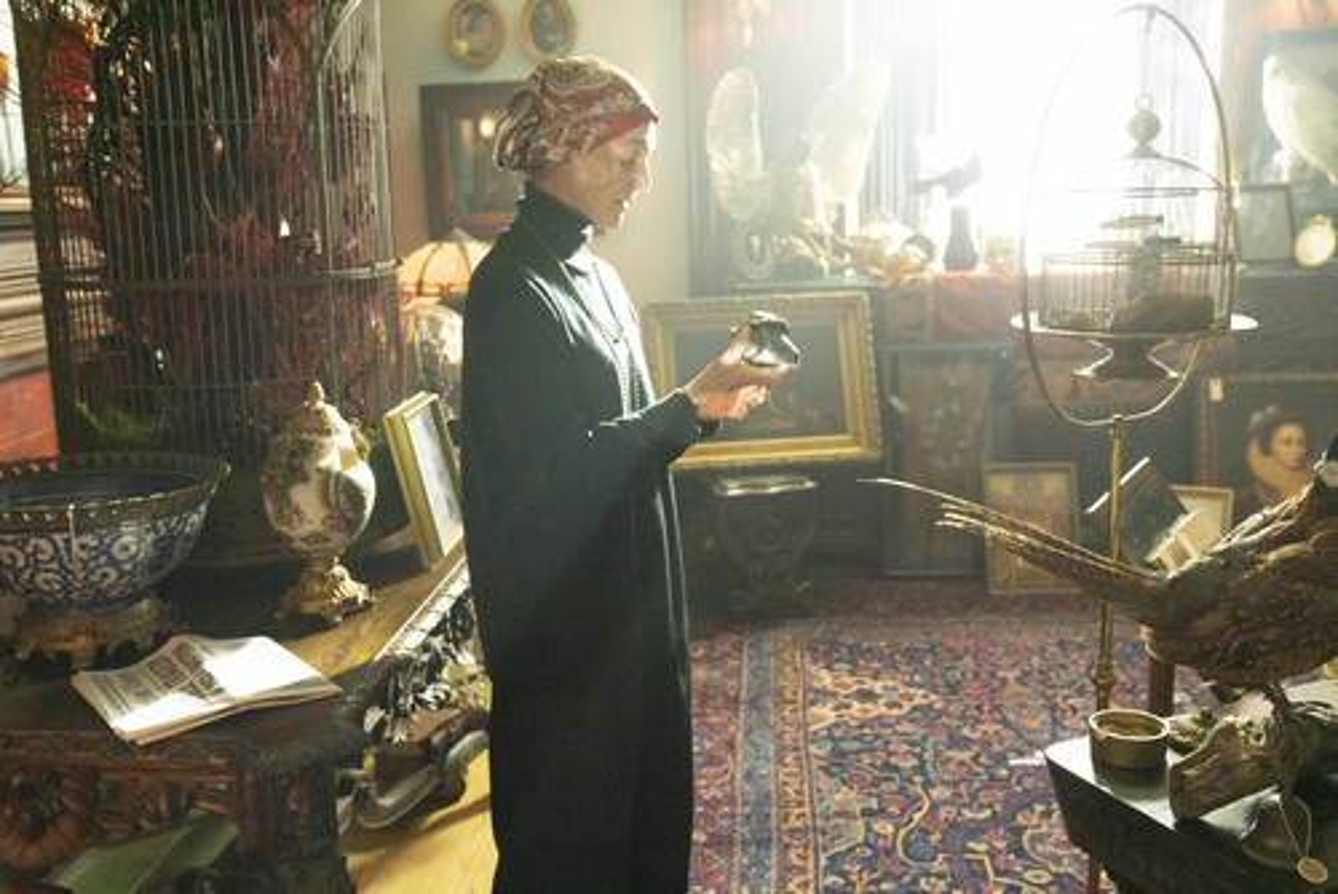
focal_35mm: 35
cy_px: 447
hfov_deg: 54.4
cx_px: 669
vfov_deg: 37.9
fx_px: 1302
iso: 8000
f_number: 4
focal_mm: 35
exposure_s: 1/80
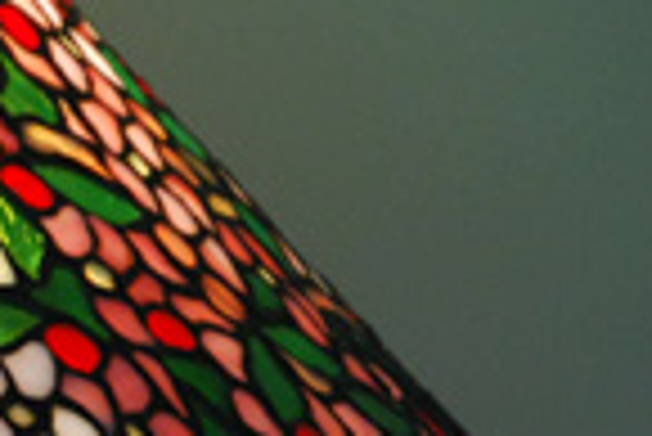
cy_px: 175
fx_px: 5838
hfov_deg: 6.2
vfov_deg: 4.3
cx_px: -670
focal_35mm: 322
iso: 800
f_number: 4.5
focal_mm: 52
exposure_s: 1/30
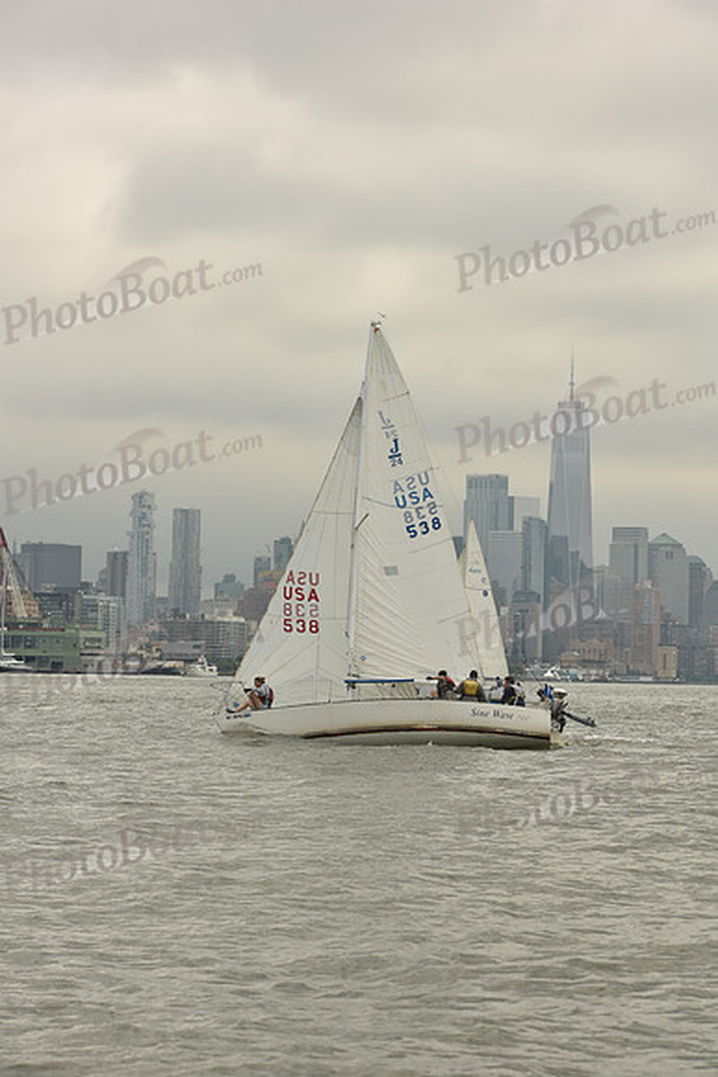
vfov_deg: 20.0
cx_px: 359
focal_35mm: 102
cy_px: 538
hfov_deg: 13.4
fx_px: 3049
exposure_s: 1/1250
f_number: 9
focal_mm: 102
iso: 320
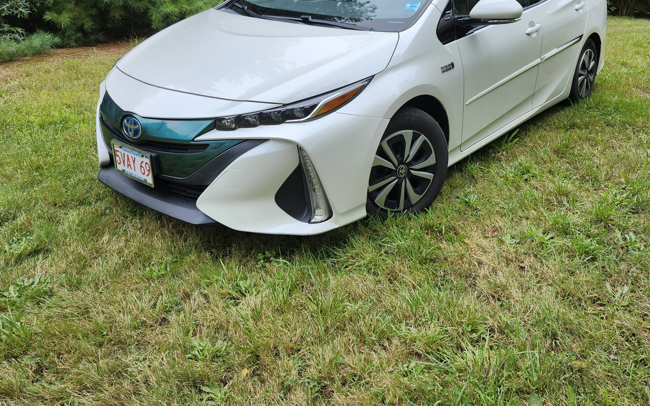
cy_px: 104
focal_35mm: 31
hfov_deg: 61.1
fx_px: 549
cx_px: 360
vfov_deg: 39.6
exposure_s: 1/305
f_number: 1.8
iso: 25
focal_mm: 5.54
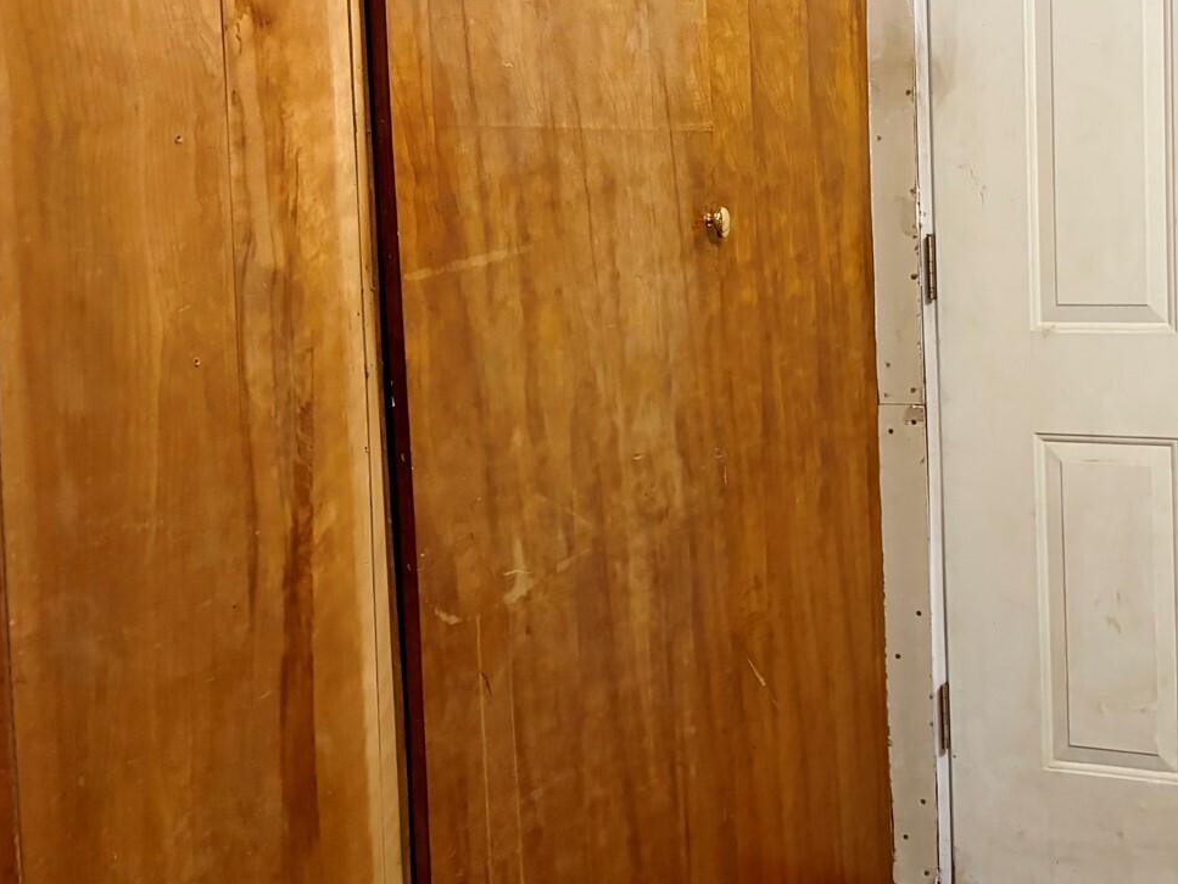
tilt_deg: -2.9
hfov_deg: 42.6
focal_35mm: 43
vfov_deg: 33.2
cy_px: 272
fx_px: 1464
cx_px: 865
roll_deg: +1.5
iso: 400
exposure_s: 1/60
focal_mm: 5.96
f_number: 1.6
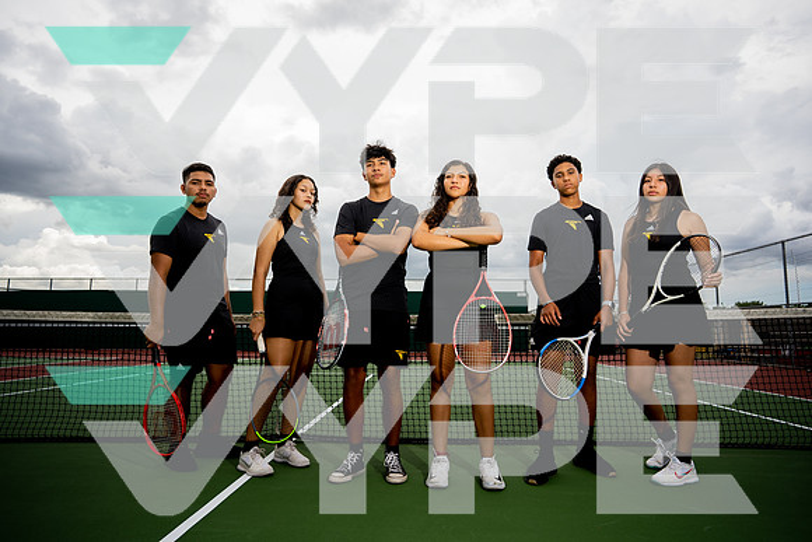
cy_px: 271
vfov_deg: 53.2
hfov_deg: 73.7
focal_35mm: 24
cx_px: 406
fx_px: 541
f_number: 5.6
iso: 100
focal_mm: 24
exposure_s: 1/200
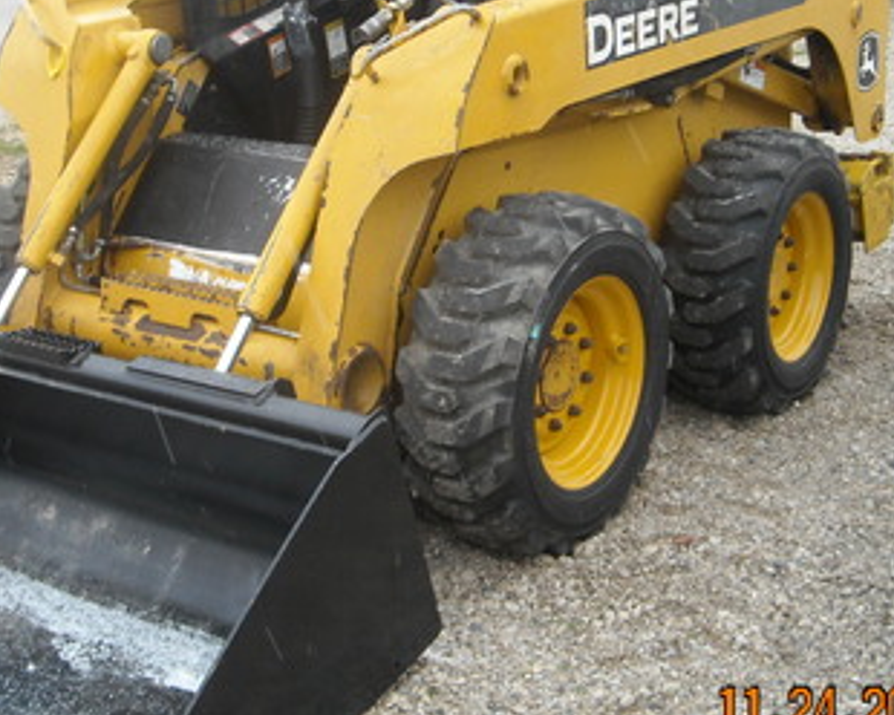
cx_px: 389
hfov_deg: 31.4
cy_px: 242
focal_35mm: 60
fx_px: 1588
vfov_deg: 25.3
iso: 175
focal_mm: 5.7
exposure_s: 1/60
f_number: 2.8
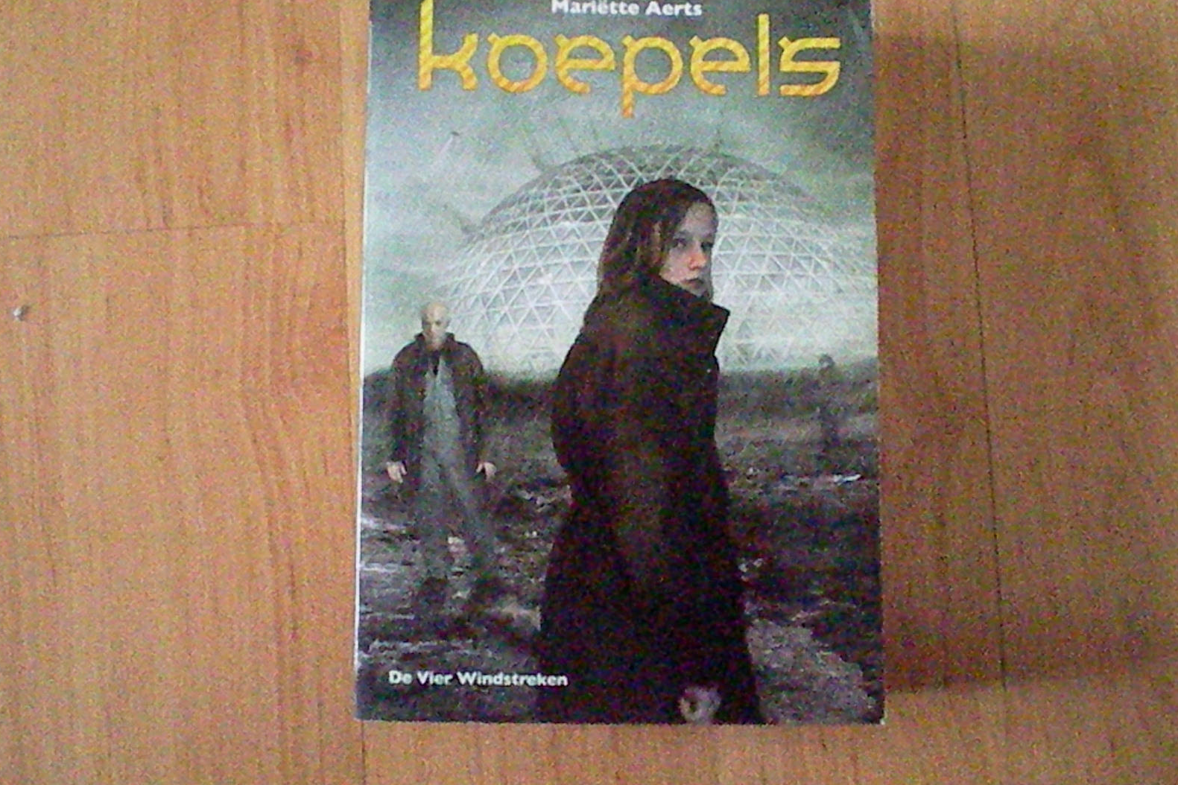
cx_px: 585
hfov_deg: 48.5
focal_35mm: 40
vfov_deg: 33.4
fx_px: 1309
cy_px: 356
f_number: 3.1
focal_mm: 6.3
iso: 4860
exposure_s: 1/50
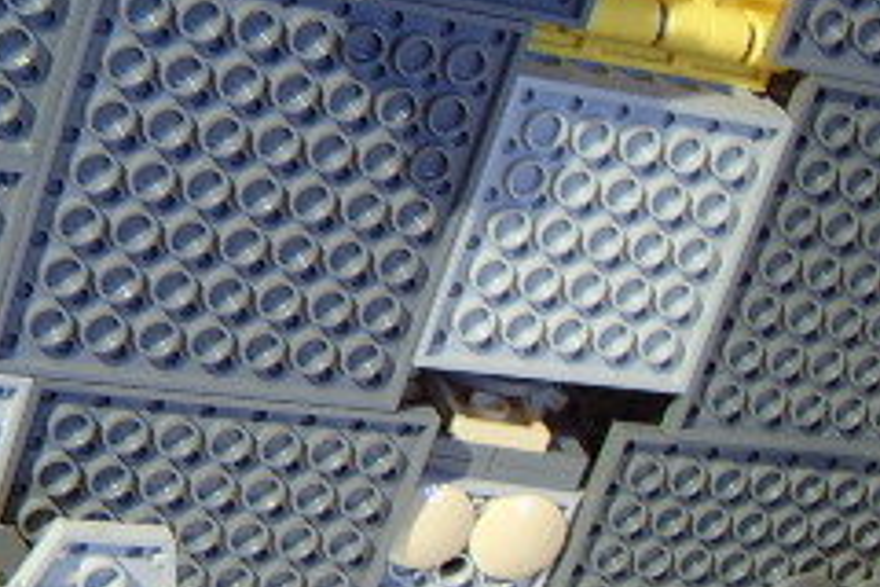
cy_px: 154
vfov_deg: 15.8
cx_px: 627
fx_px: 2102
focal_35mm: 86
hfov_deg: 23.5
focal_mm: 8.13
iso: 100
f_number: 2.7
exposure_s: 1/6
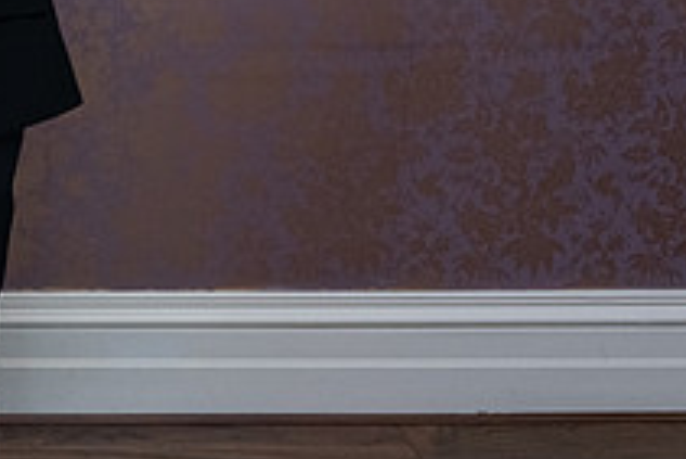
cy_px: 57
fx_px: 1678
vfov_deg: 15.4
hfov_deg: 21.1
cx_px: -195
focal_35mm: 88
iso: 1250
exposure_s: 1/160
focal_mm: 31
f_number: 5
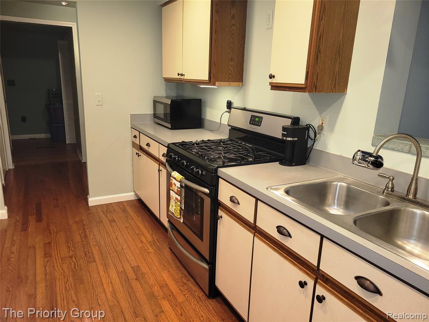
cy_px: 161
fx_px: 322
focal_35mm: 26
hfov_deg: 67.3
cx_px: 214
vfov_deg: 53.1
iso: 100
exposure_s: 1/40
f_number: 1.8
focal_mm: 5.4
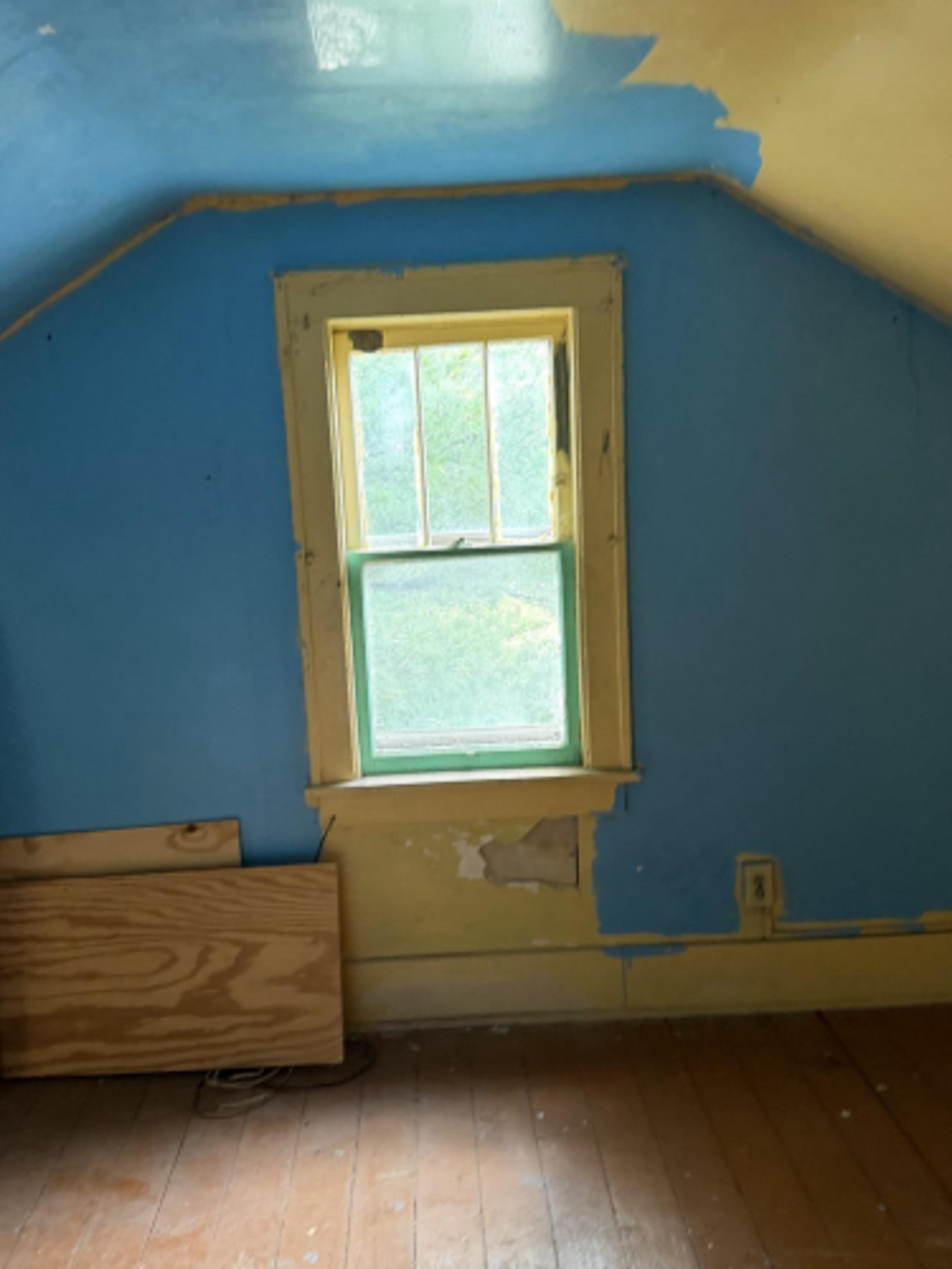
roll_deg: +0.0
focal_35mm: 32
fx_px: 1173
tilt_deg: -7.2
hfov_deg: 44.1
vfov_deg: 56.8
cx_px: 442
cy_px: 664
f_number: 1.78
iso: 500
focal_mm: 6.76
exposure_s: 1/60
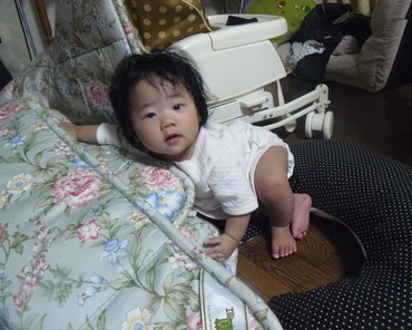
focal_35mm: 38
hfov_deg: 47.9
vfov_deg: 39.2
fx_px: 463
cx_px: 214
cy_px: 165
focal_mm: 6
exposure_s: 1/13
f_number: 2.8
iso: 400
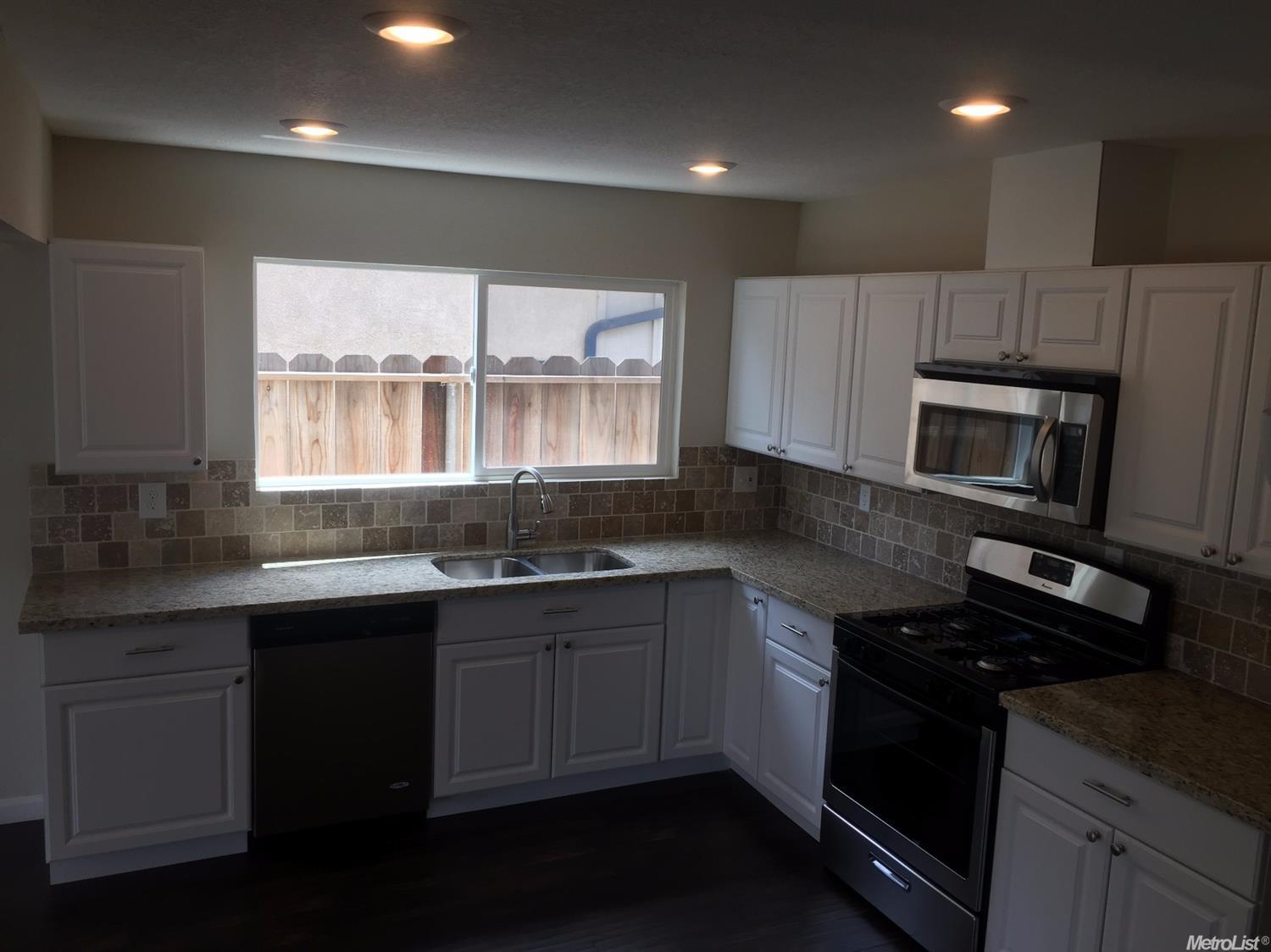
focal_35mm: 29
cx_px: 636
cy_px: 476
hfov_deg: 61.7
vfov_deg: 48.2
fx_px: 1064
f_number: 2.2
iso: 32
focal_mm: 4.15
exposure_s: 1/125
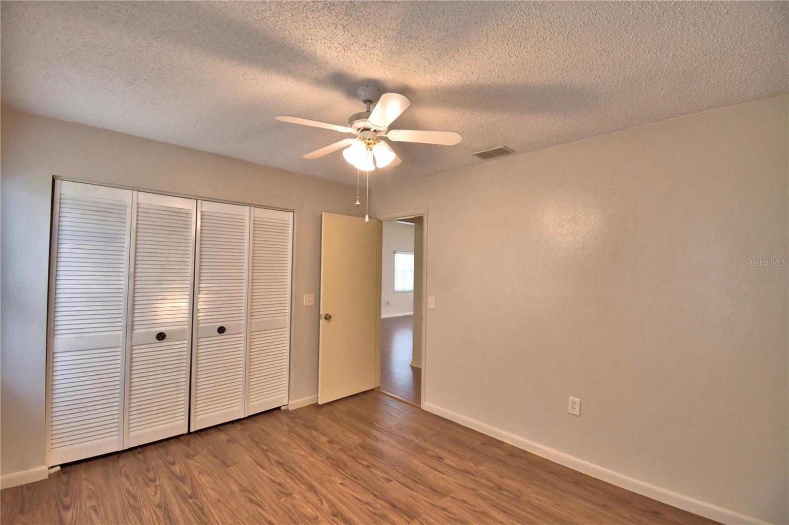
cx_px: 394
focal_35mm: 15
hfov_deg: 100.4
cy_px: 262
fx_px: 329
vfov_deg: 77.3
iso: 400
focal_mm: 10
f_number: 4.5
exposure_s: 1/60
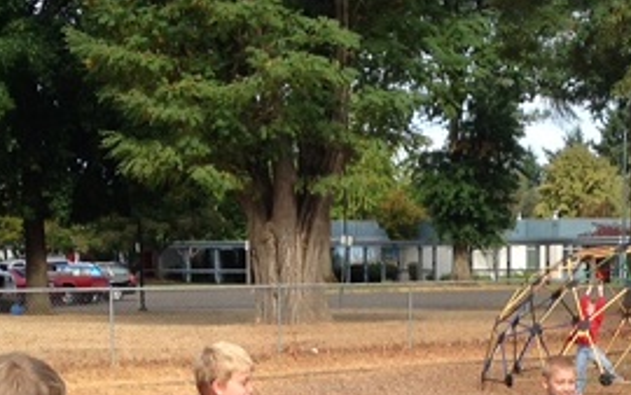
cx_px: 442
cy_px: 577
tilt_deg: -9.8
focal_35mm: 116
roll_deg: -0.9
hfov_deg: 17.9
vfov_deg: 10.9
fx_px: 1996
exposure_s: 1/723
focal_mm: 4.12
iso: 50
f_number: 2.4
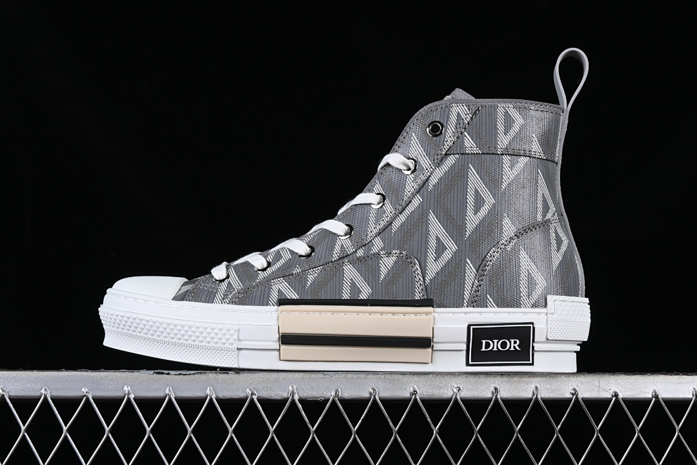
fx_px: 1452
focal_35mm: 75
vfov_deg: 18.2
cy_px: 232
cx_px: 348
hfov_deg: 27.0
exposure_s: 1/80
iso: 160
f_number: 8
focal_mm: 50
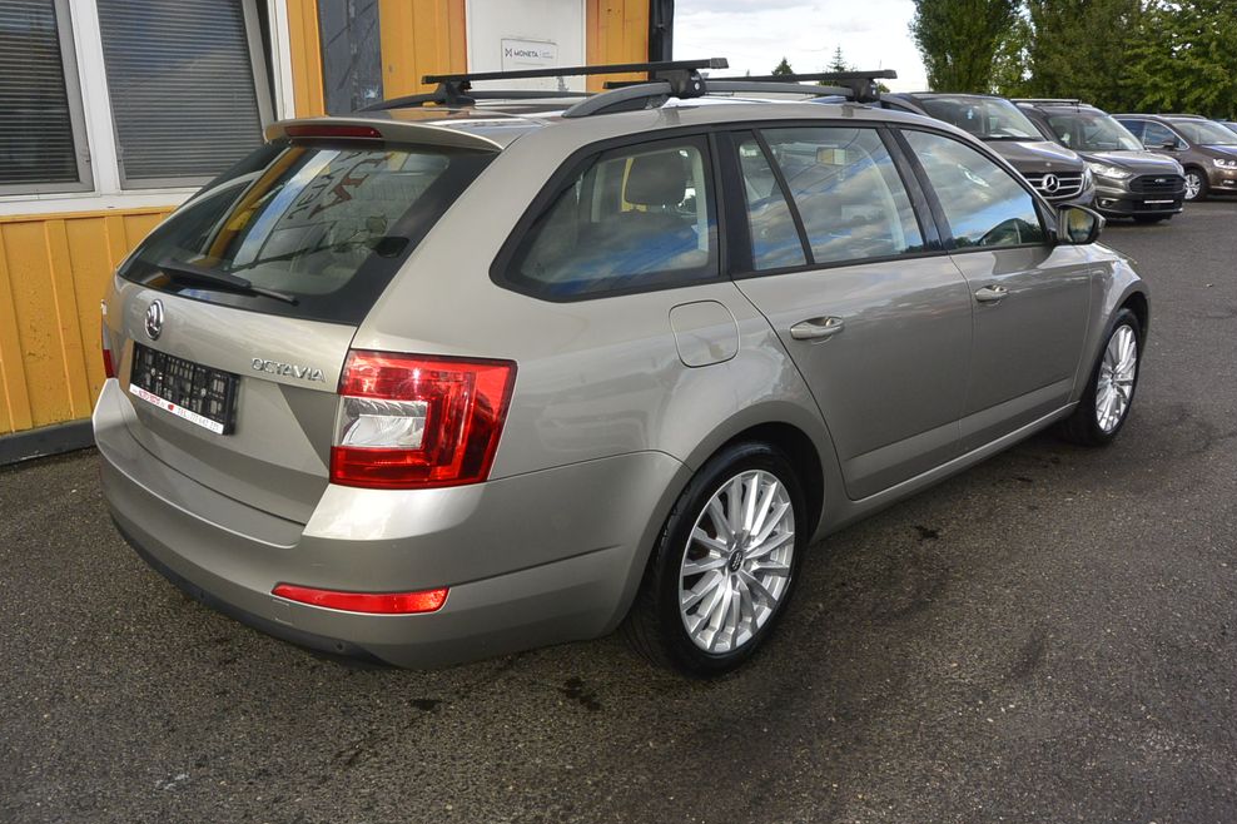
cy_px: 406
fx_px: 962
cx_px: 611
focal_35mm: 28
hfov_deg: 65.5
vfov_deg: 46.4
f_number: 5
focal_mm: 10
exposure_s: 1/250
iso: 160
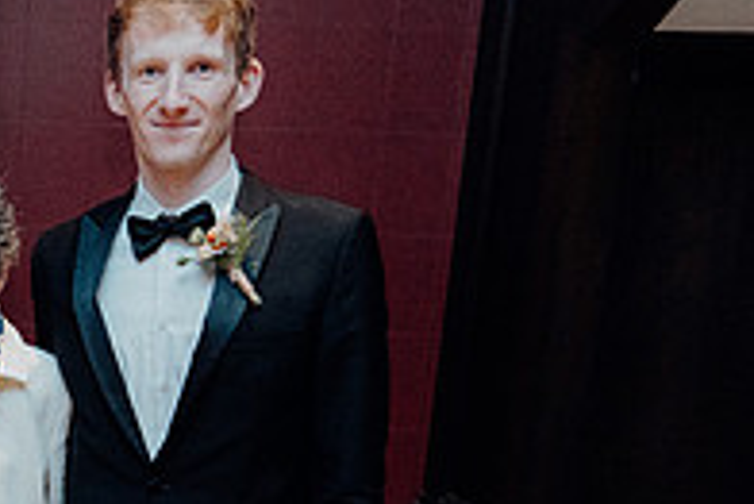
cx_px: -223
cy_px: 614
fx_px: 1614
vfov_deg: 16.9
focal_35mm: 77
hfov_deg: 23.3
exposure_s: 1/160
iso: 3200
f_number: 3.5
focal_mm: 26
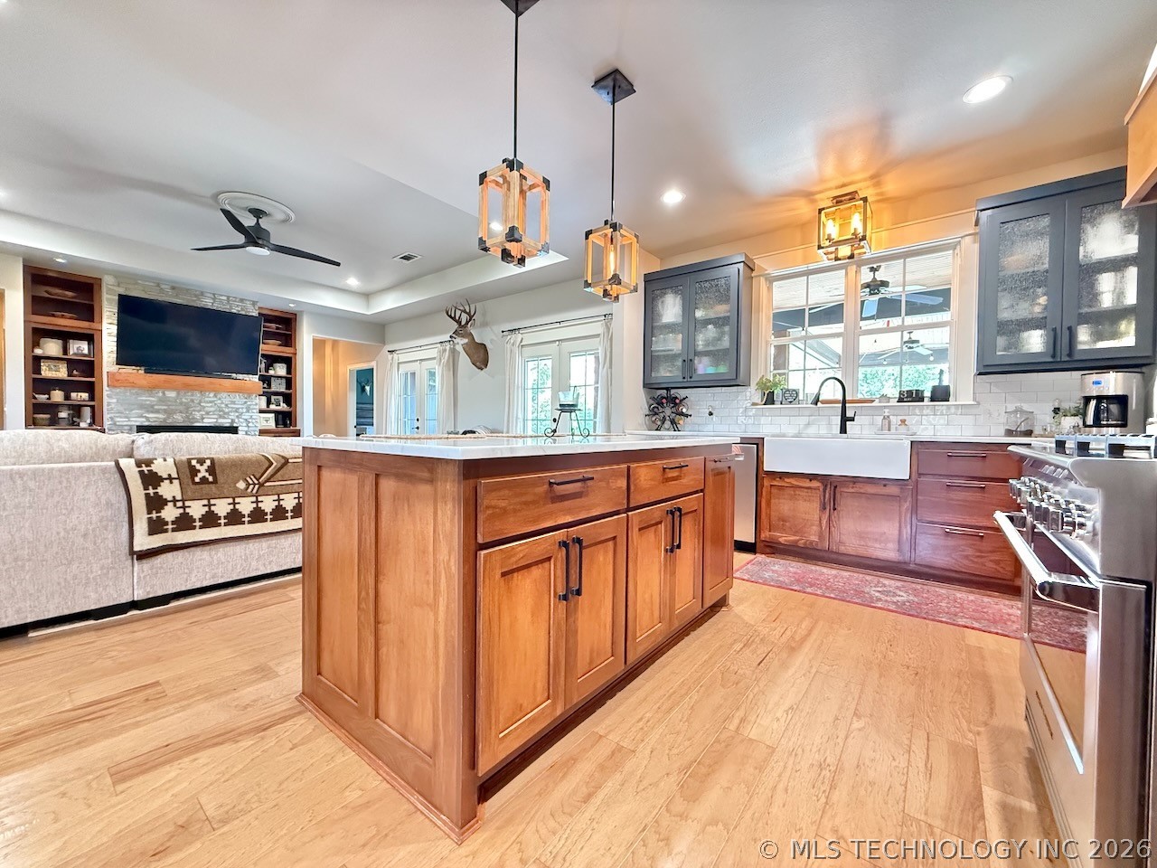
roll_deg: -0.9
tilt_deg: -1.6
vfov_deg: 85.7
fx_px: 468
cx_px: 578
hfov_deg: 102.1
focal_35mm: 14
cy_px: 434
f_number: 2.2
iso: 800
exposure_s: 1/60
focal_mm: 2.22
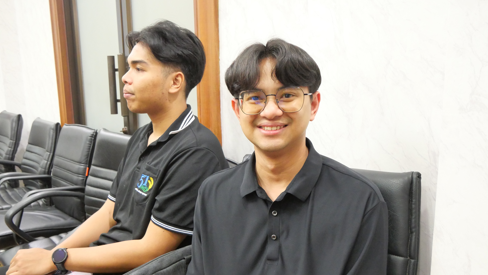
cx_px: 262
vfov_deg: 33.5
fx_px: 453
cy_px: 174
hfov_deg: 56.6
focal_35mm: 35
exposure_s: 1/25
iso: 3200
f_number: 4.5
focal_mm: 15
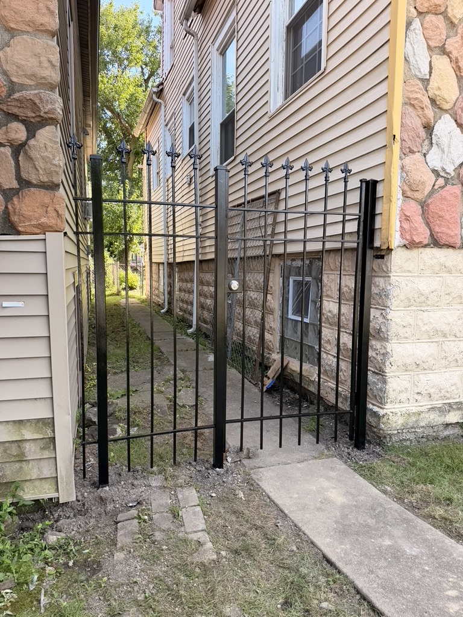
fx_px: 428
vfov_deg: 71.6
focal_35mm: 24
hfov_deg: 56.8
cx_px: 232
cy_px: 308
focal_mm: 6.76
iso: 80
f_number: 1.78
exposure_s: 1/412
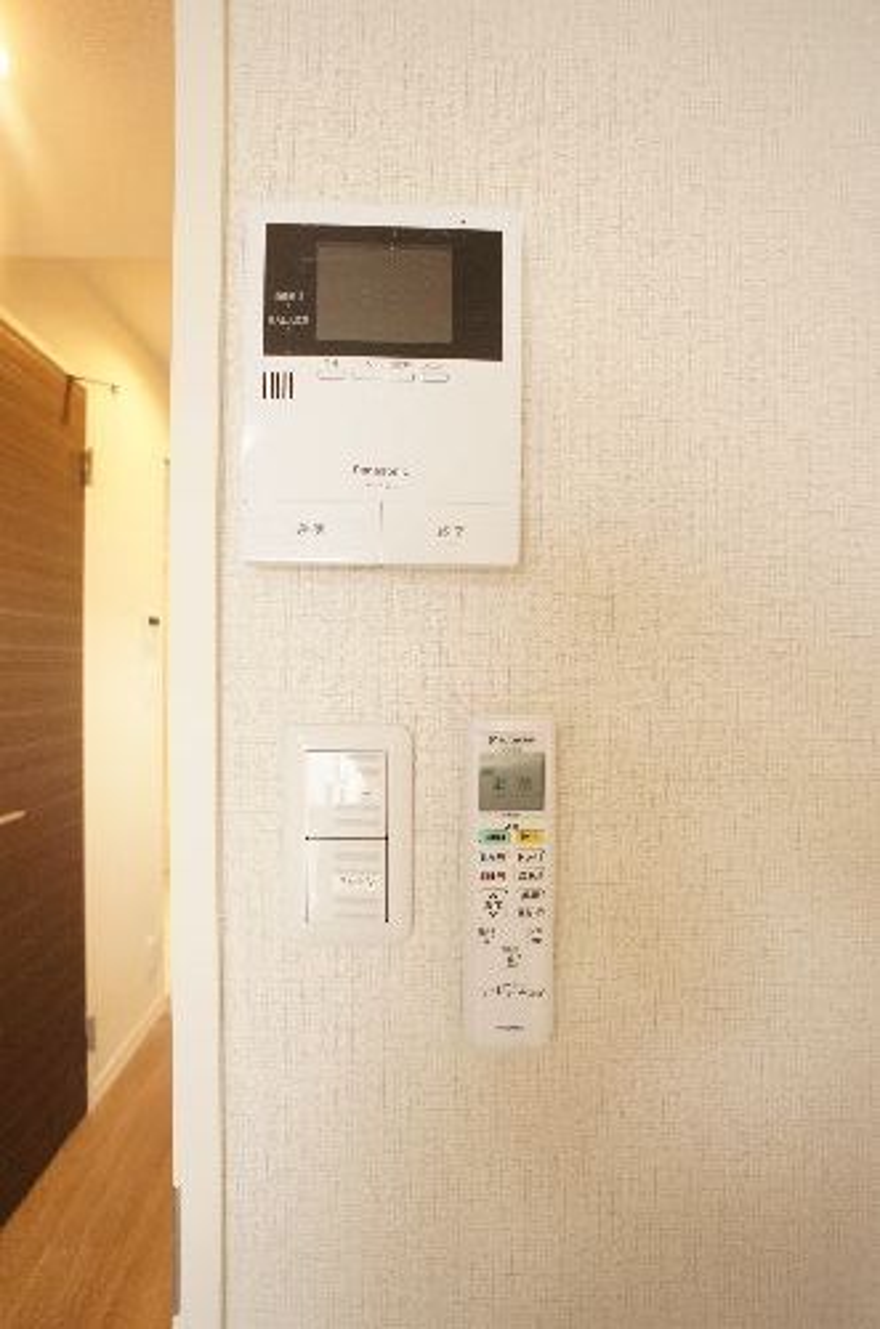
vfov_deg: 73.9
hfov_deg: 52.9
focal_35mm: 24
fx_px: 884
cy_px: 664
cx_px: 440
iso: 1250
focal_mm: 16
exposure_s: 1/60
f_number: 4
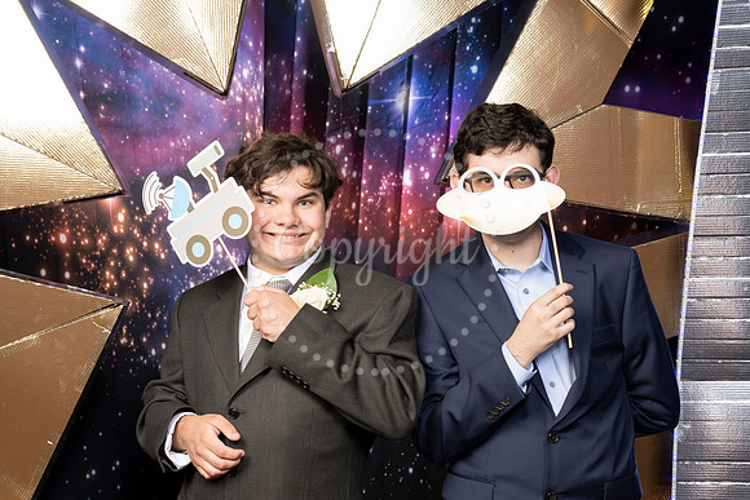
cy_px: 303
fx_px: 1119
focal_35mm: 54
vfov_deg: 25.2
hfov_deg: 37.1
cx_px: 358
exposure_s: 1/160
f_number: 9
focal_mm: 44
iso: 320
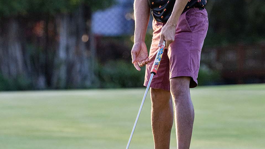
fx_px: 2108
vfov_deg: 4.0
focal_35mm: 300
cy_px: 41
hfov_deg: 7.2
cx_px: 132
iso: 1600
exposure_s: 1/2000
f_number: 4.5
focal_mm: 190
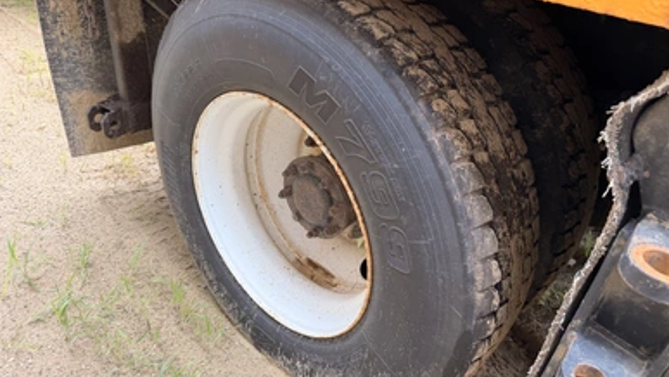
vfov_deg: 42.9
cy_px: 194
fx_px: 479
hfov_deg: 69.8
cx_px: 335
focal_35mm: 27
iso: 64
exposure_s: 1/141
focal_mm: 6.76
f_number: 1.78
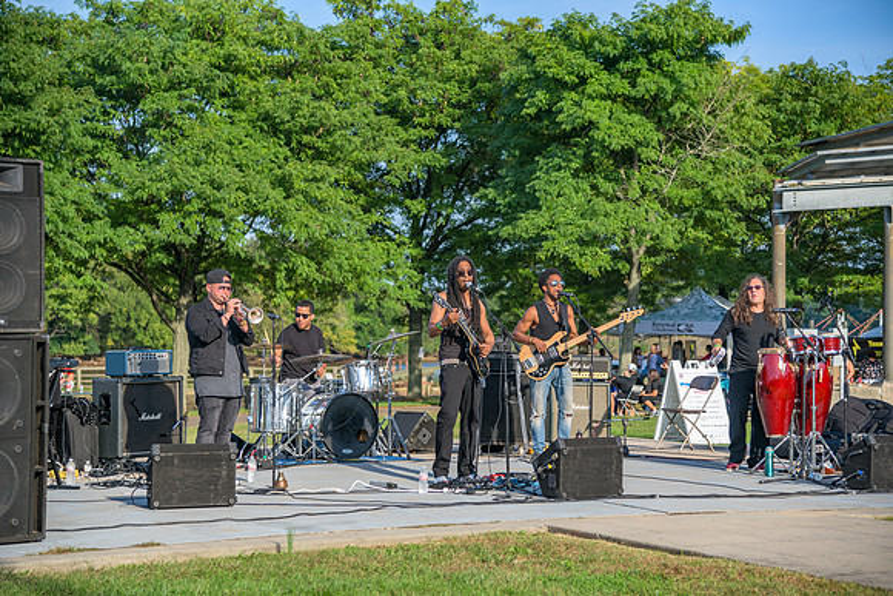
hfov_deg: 26.0
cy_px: 298
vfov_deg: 17.5
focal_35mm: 78
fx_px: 1935
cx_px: 446
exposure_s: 1/200
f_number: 4
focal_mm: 78
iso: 72
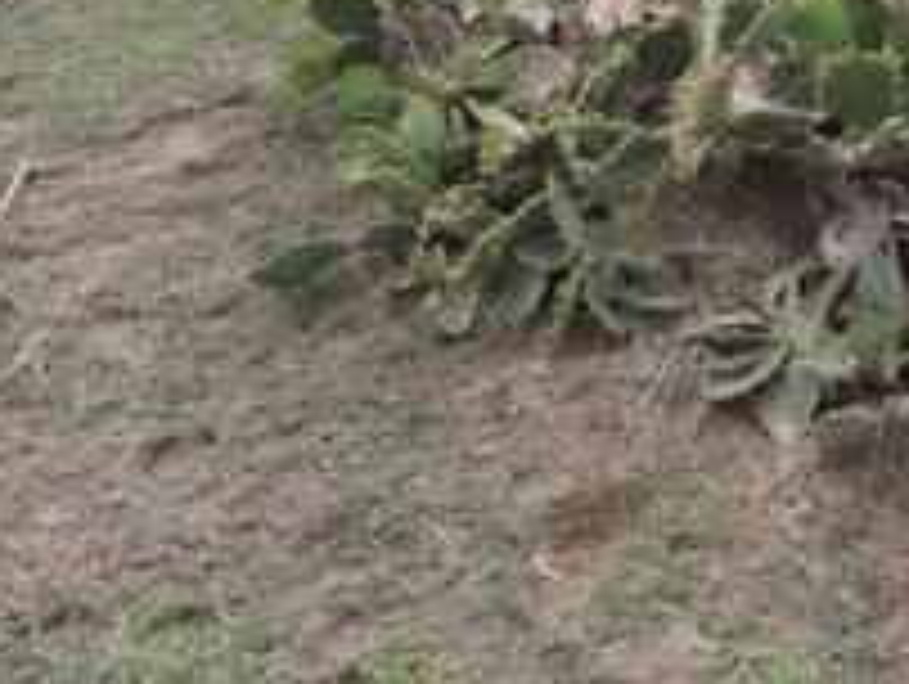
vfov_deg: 17.6
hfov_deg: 22.7
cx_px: 1202
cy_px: -320
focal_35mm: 76
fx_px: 1998
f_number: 2.8
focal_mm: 4.5
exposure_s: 1/180
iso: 100
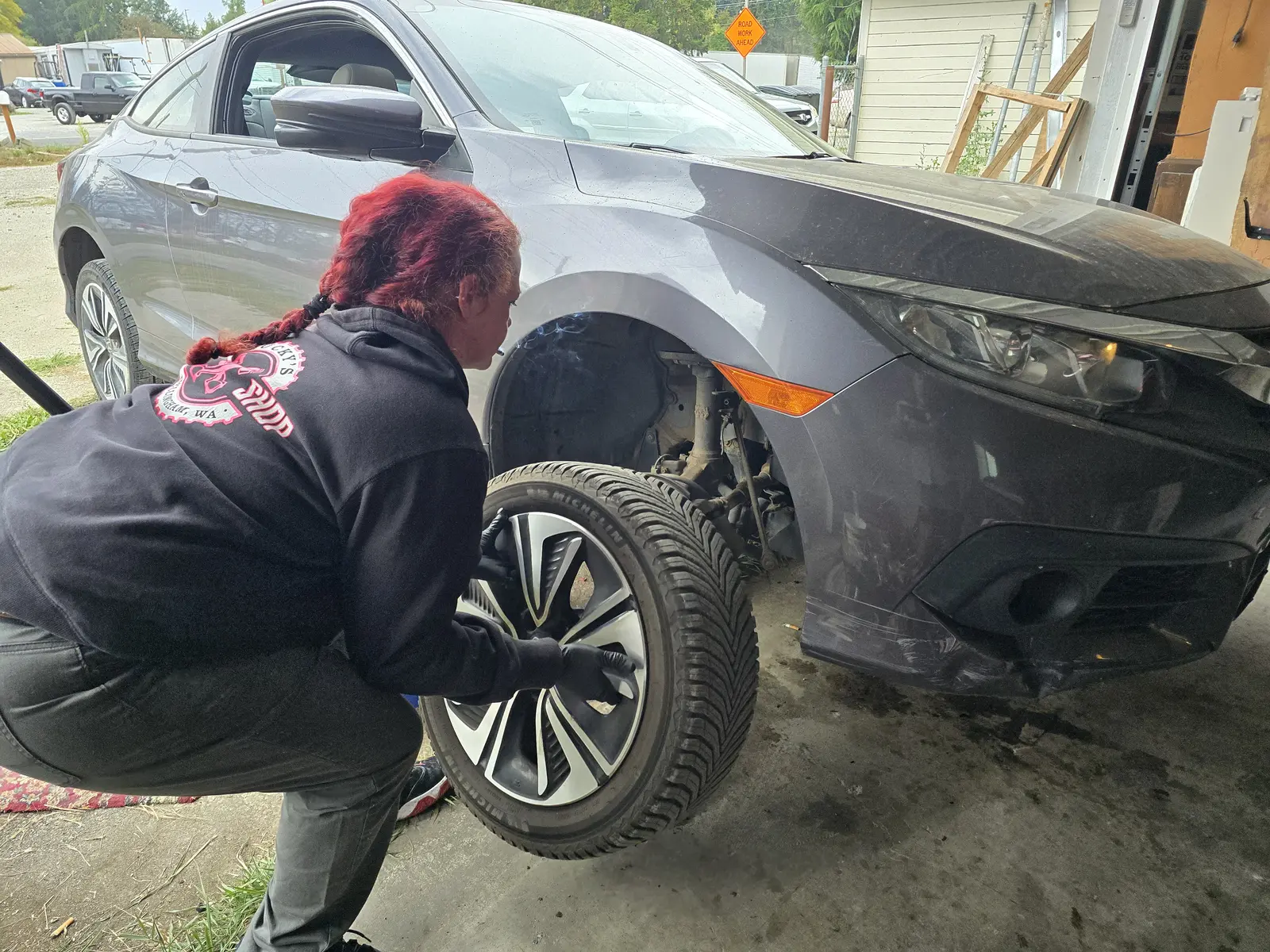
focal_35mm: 23
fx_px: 844
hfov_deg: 73.9
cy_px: 476
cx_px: 635
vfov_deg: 58.9
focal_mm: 6.3
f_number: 1.7
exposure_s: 1/180
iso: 200
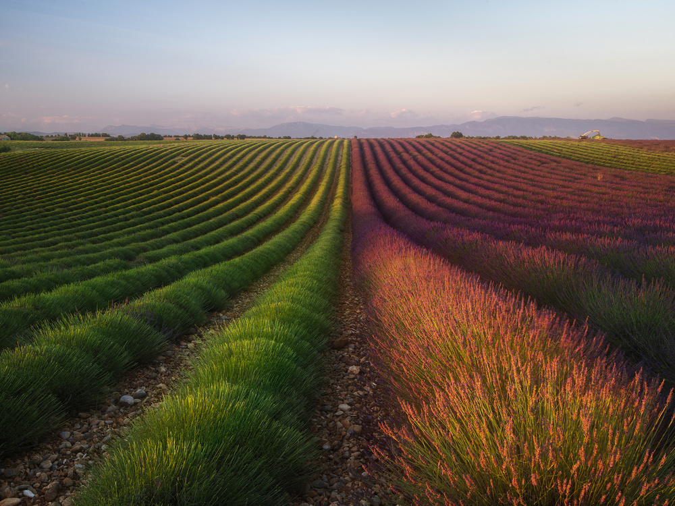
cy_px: 253
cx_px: 338
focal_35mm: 35
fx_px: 682
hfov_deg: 52.6
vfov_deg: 40.7
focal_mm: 45
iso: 200
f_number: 16
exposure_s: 1/2
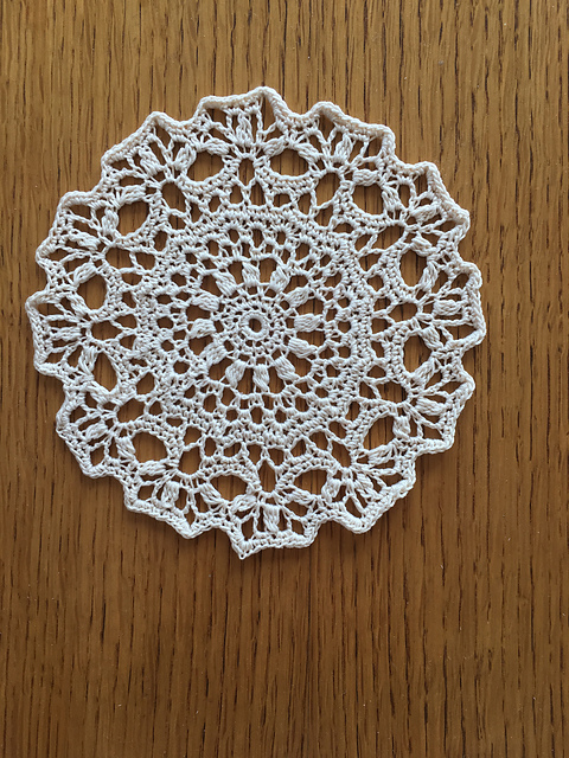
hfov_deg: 48.2
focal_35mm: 29
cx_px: 284
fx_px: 636
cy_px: 379
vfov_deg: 61.7
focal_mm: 4.15
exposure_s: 1/120
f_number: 2.2
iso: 25
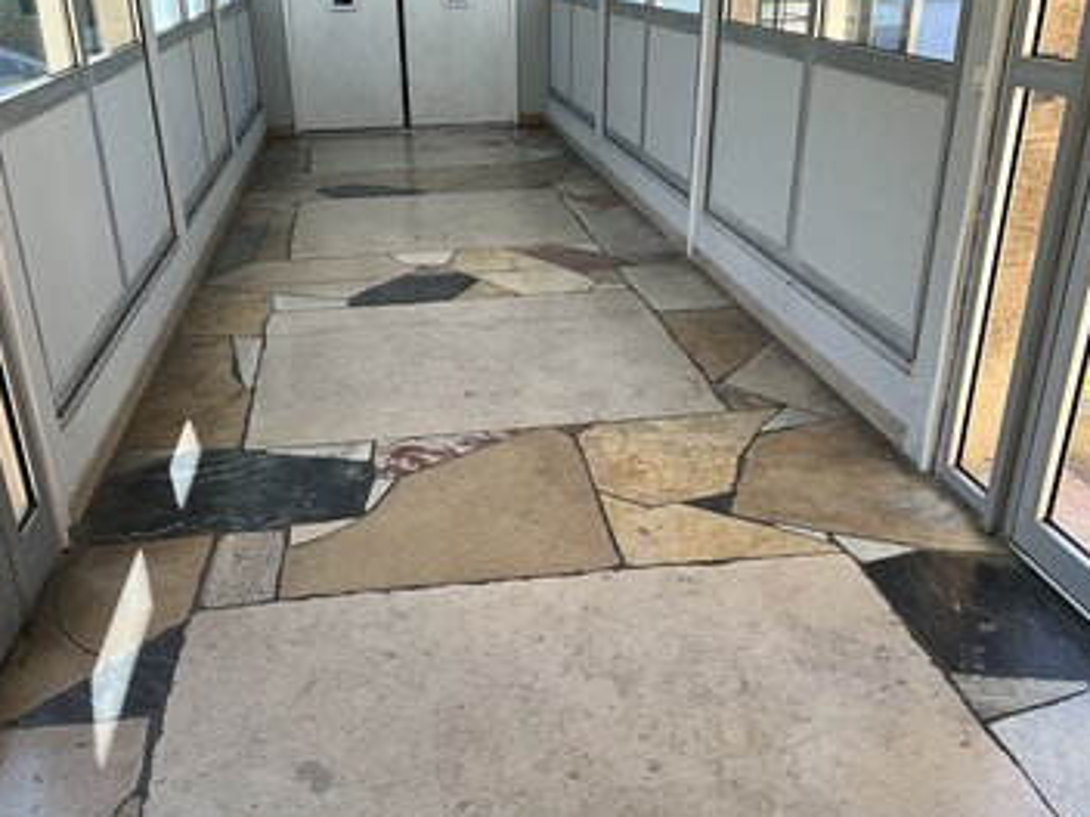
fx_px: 1039
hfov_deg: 55.2
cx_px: 489
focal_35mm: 33
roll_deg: +0.9
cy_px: 427
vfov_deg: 42.9
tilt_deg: -26.8
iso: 25
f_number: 1.8
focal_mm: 3
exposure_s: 1/236
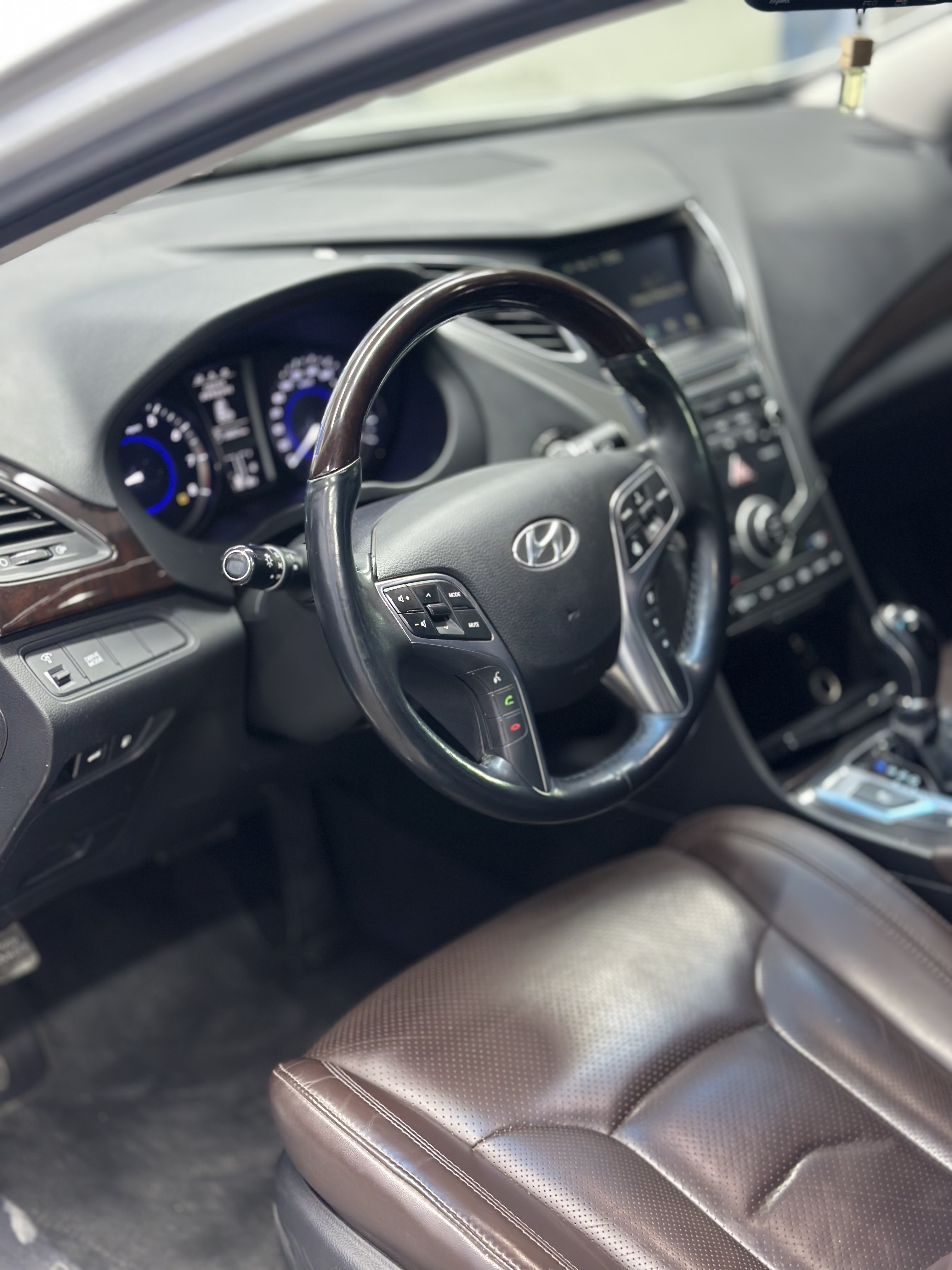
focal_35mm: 48
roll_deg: +0.2
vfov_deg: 39.7
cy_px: 635
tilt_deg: -23.8
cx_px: 476
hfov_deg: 30.3
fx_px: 1760
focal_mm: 6.86
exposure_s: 1/50
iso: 160
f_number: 1.78
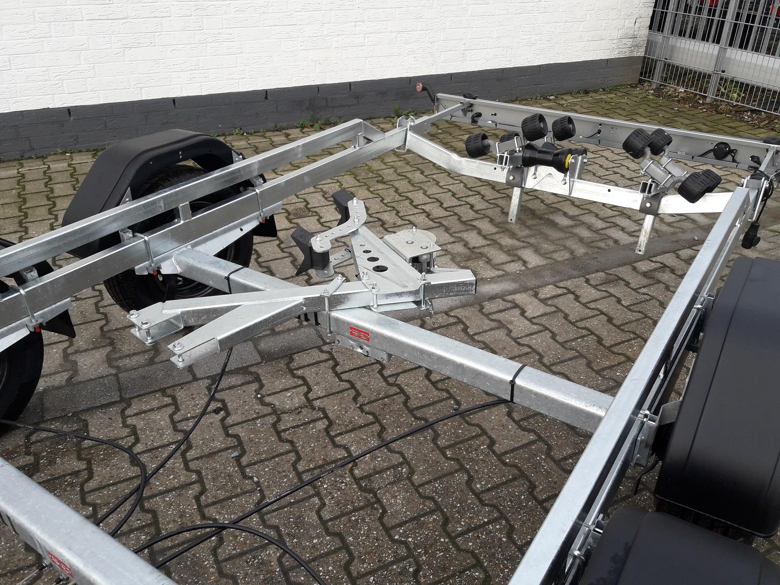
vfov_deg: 49.7
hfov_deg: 63.4
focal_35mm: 28
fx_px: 631
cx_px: 390
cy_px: 292
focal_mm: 3.7
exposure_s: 1/286
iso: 40
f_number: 1.9
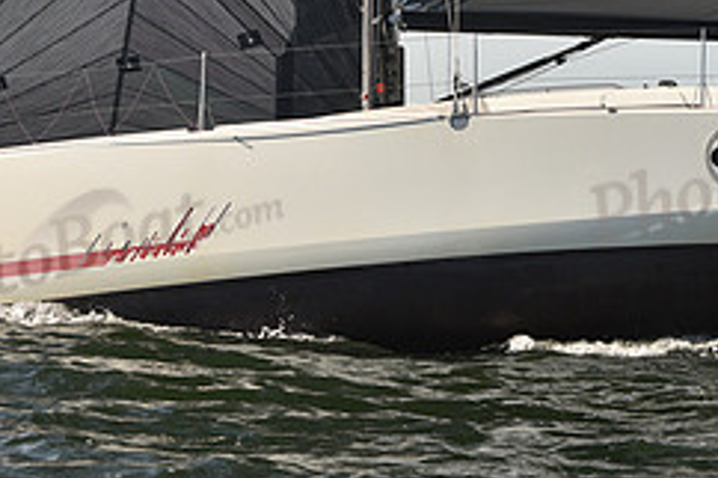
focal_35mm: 168
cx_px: 439
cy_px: 55
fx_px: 3348
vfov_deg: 8.1
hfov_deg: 12.2
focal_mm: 70
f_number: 5.6
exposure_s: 1/640
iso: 250
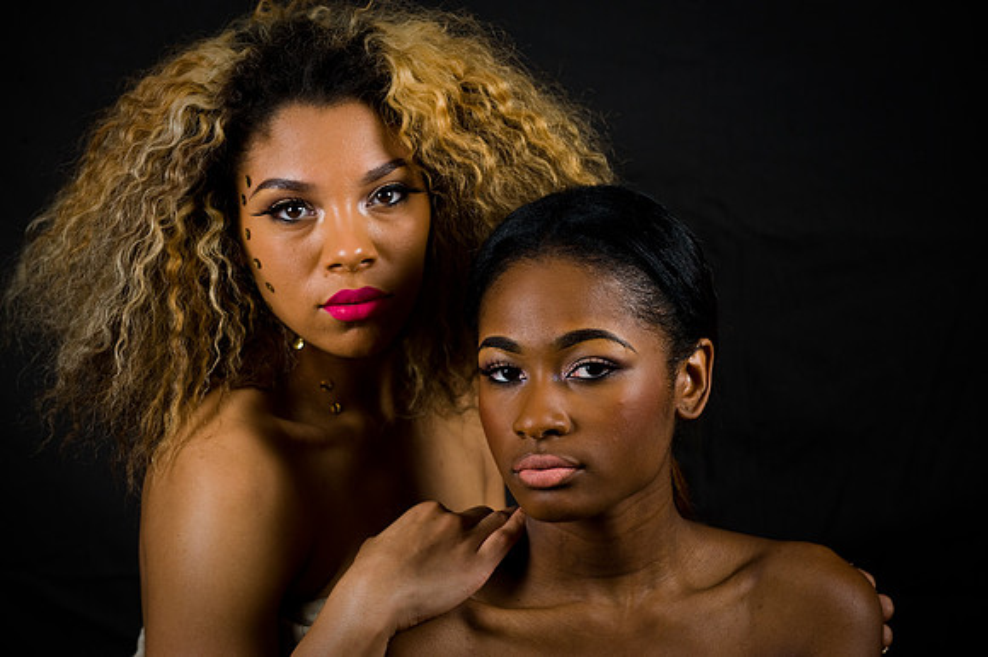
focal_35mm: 135
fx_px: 3703
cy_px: 328
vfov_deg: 10.1
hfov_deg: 15.2
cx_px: 494
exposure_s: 1/125
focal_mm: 135
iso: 200
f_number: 5.6
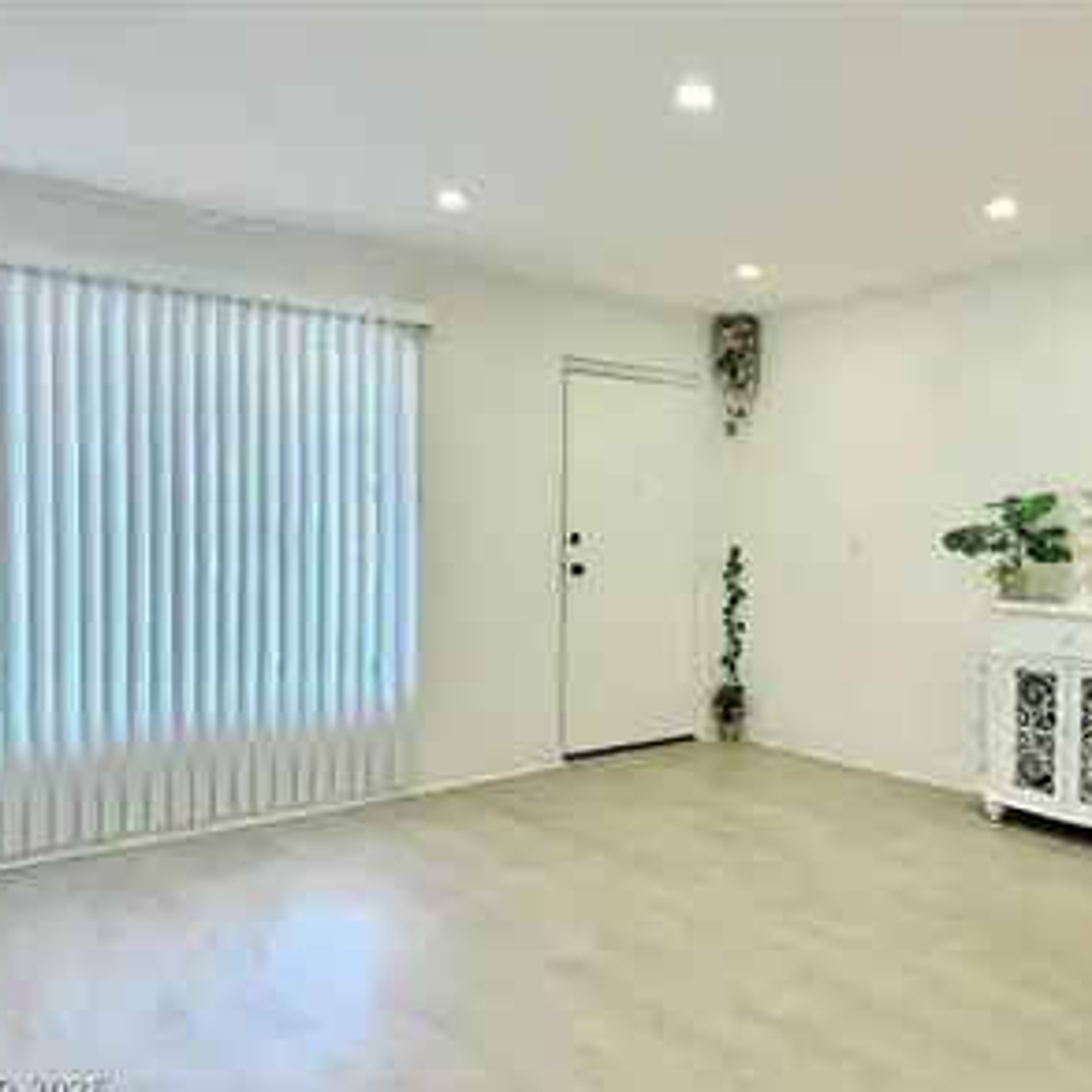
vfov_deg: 55.6
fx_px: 1035
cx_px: 693
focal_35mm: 29
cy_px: 555
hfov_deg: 54.9
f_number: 1.78
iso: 100
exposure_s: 1/164
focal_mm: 6.76
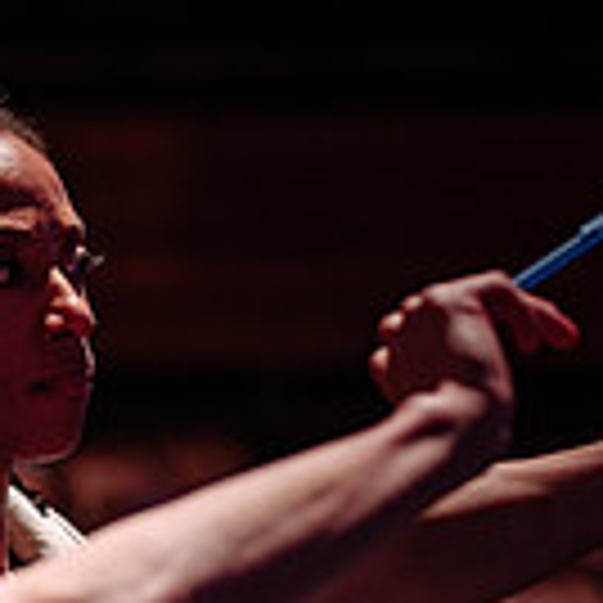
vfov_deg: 8.2
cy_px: 631
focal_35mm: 212
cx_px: 486
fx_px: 4178
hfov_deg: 8.2
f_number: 1.2
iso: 1000
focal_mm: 50
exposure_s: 1/125
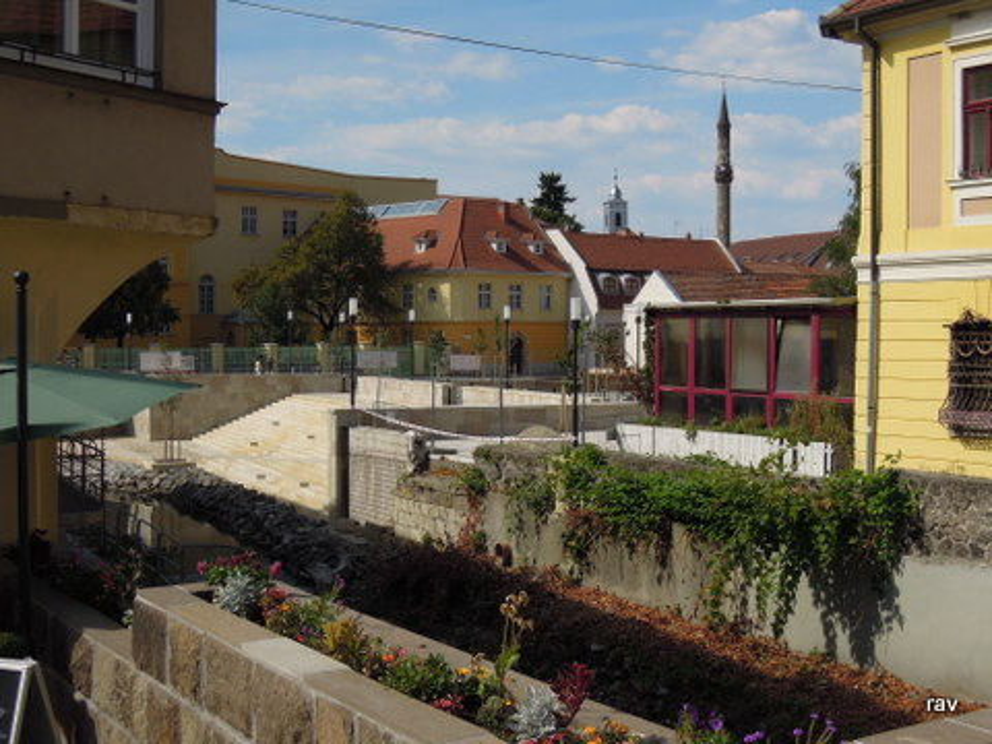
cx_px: 496
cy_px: 372
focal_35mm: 50
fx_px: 1433
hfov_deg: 38.2
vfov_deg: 29.1
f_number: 4.2
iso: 160
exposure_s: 1/1250
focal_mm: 9
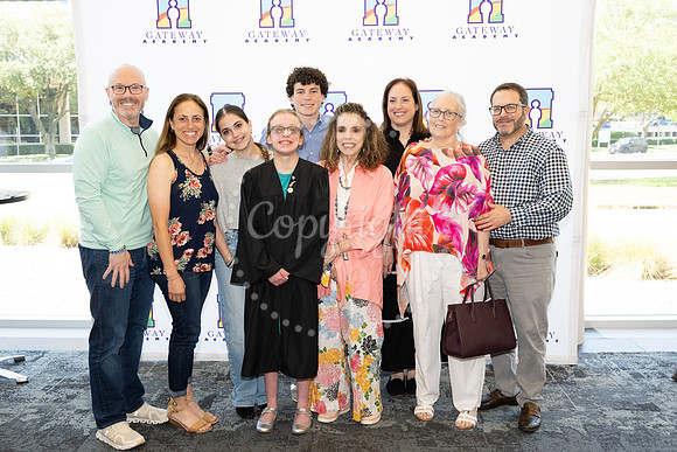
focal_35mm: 37
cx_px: 334
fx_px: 705
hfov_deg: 51.3
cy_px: 242
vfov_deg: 35.5
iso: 800
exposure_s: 1/200
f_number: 5.6
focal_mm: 34.5
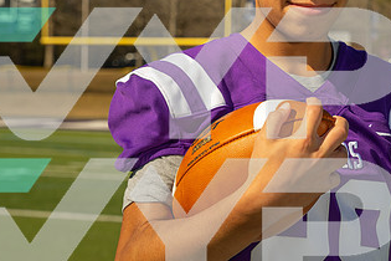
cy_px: 74
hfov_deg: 19.4
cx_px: 242
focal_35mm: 105
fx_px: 1140
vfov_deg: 13.0
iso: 100
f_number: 5.6
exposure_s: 1/125
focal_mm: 57
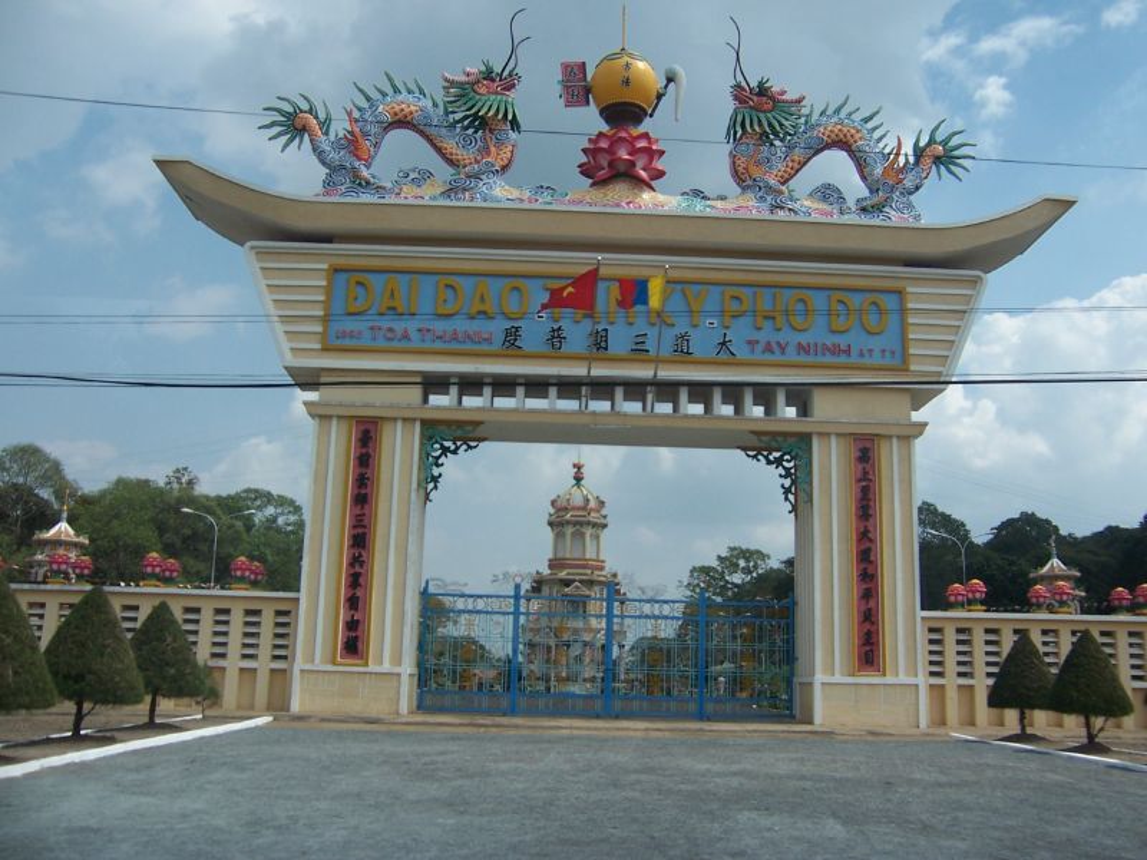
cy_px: 430
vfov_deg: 42.9
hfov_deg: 55.4
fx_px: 1093
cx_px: 574
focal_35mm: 33
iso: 80
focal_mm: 5.5
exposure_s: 1/1000
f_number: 4
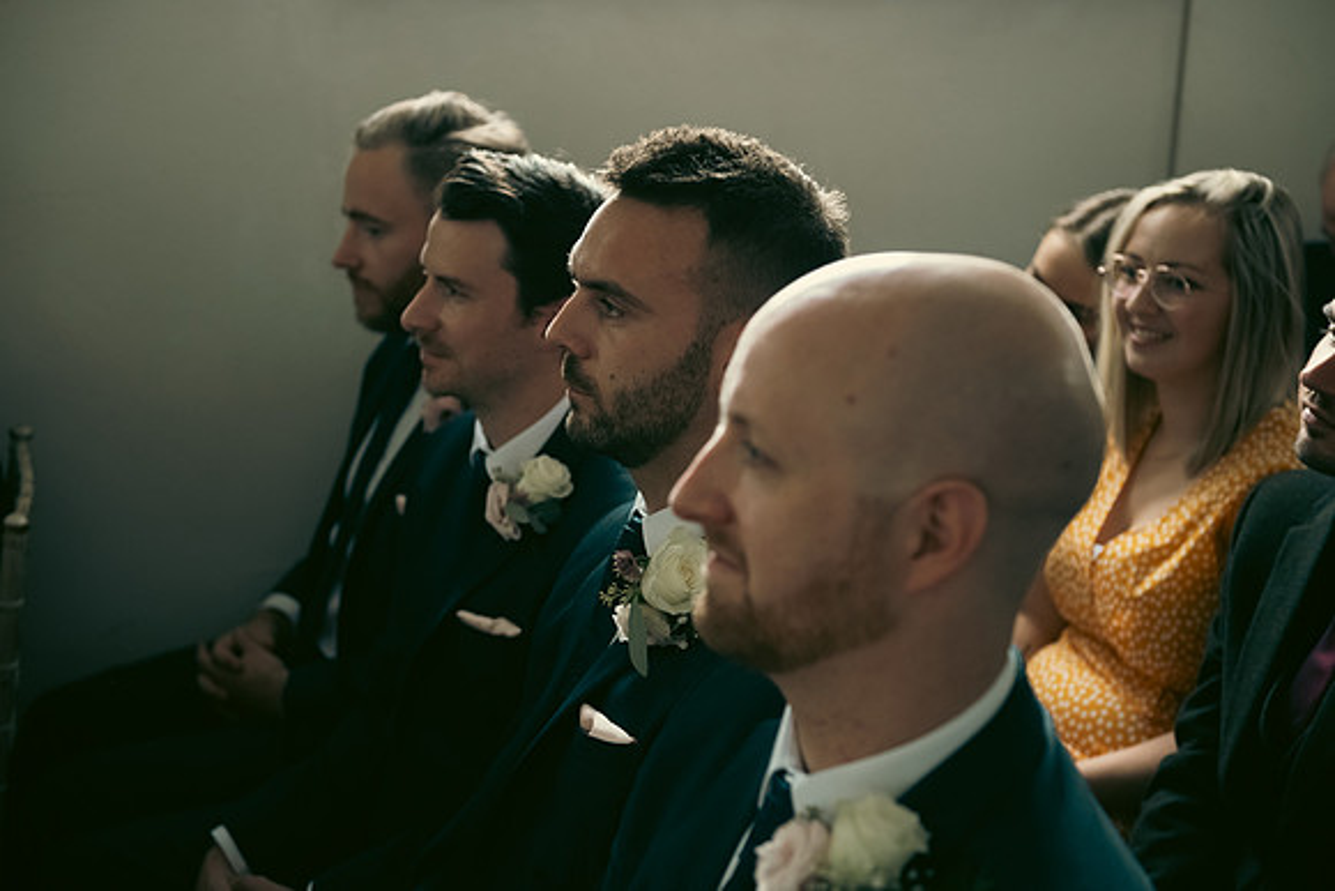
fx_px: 2040
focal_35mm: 55
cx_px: 668
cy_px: 446
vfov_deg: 24.6
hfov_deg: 36.2
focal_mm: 55
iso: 800
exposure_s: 1/160
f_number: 3.5
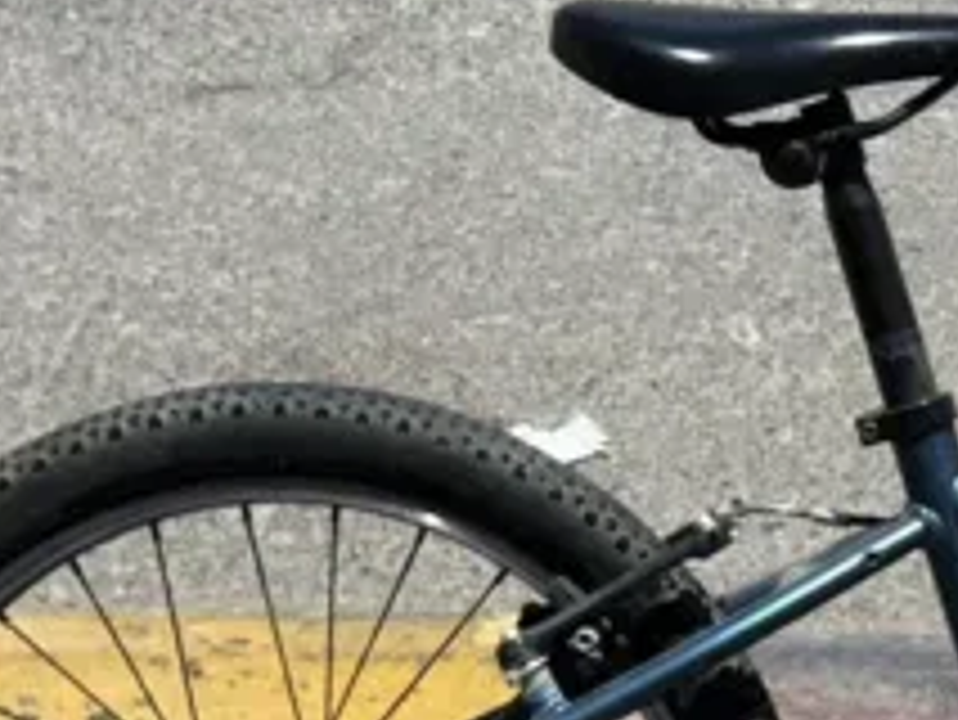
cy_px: 436
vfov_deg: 10.3
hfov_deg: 13.2
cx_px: 1223
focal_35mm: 144
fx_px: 3987
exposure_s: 1/8197
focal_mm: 6.86
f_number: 1.78
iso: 40
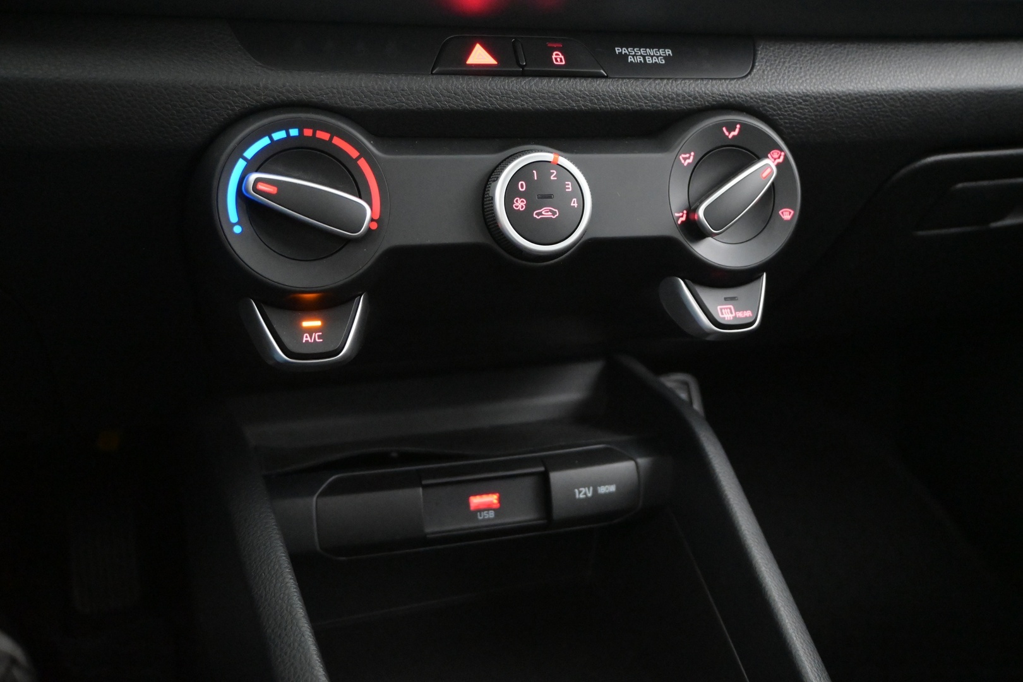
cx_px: 512
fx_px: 916
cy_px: 341
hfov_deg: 58.3
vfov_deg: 40.8
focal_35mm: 32
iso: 8000
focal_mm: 21.5
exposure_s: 1/30
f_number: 4
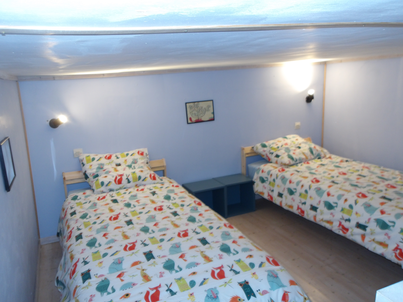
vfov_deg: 51.4
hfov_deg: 65.3
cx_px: 202
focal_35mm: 27
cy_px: 151
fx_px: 314
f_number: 3
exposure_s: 1/15
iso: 200
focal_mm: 4.9
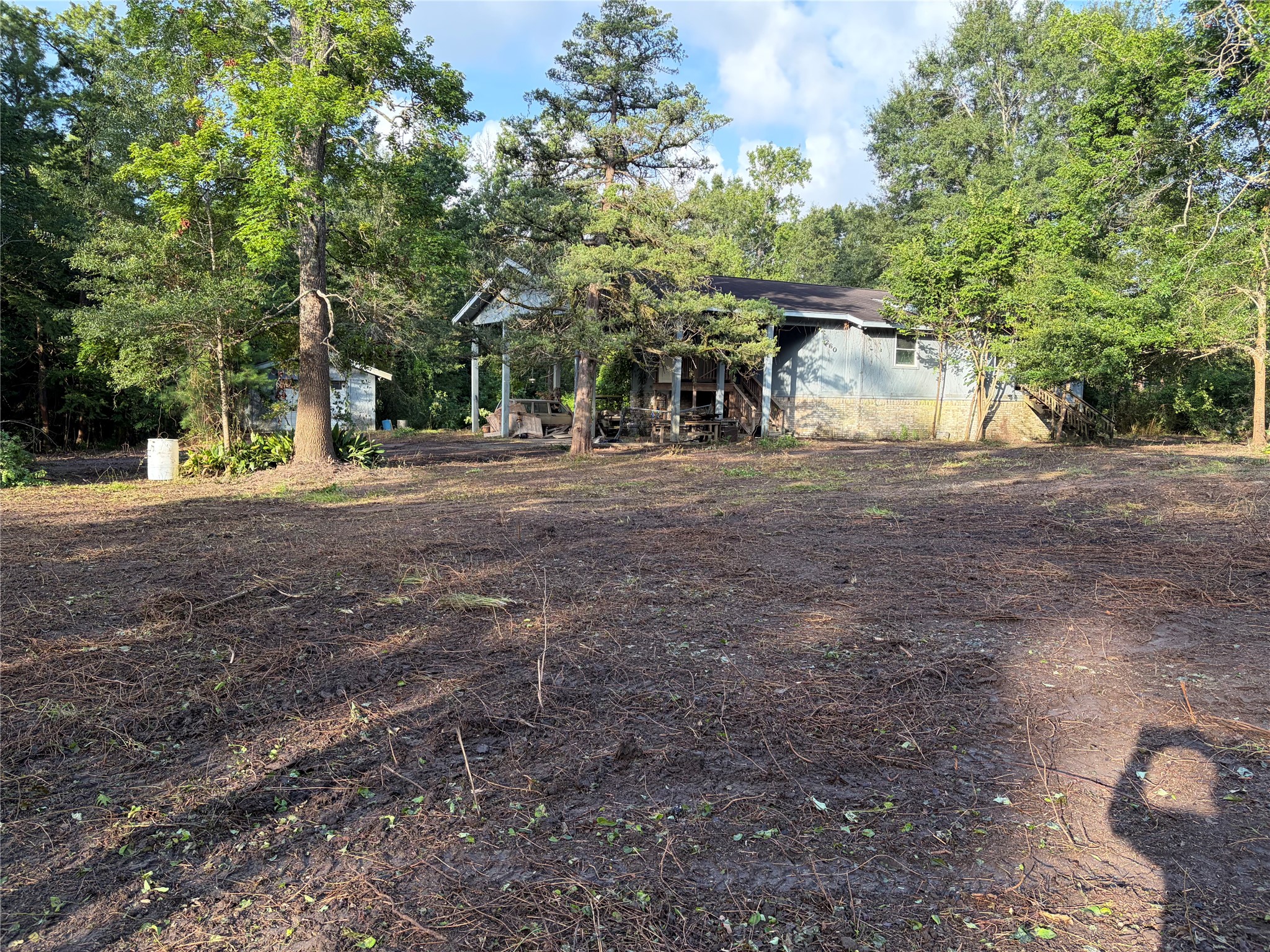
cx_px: 635
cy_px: 476
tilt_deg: -5.5
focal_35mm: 26
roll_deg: -0.9
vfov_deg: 53.1
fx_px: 954
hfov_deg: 67.3
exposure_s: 1/433
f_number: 1.6
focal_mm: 5.96
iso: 64
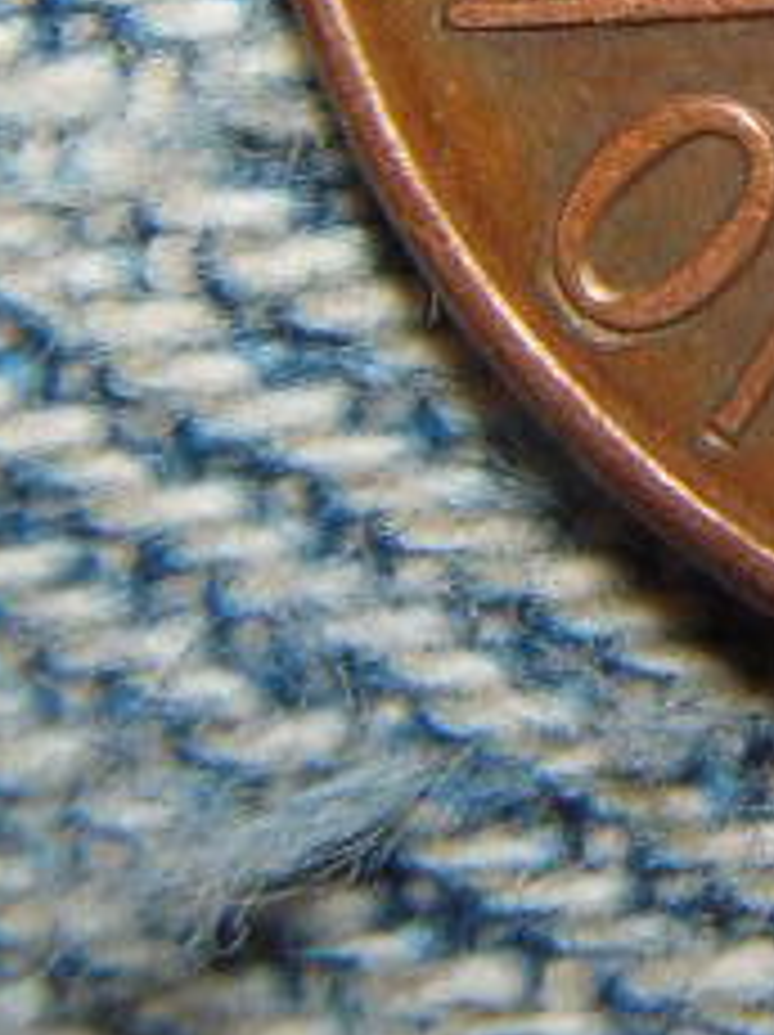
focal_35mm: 254
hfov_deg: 5.8
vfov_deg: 7.7
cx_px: 1026
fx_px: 7587
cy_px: -140
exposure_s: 1/30
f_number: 7.2
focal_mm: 9.4
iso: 100
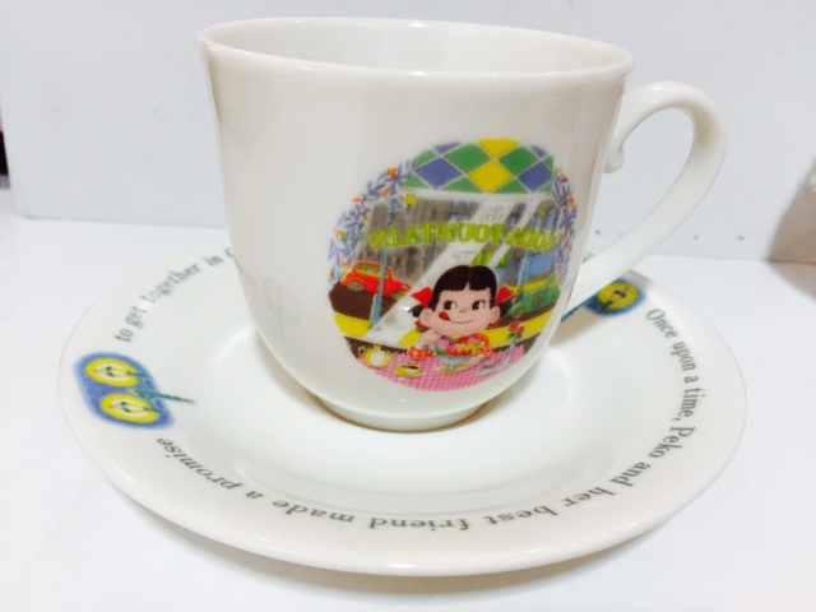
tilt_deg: -23.2
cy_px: 306
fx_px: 684
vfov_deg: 48.2
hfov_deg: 61.7
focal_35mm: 29
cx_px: 408
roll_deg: -5.1
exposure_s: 1/33
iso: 64
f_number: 2.2
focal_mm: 4.15
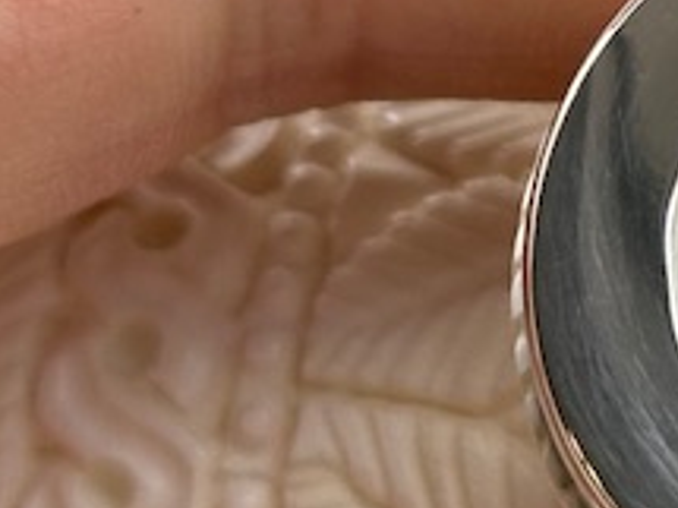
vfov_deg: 5.1
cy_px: -432
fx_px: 5599
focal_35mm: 286
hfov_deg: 6.8
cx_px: 952
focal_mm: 6.86
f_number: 1.78
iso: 64
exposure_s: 1/439
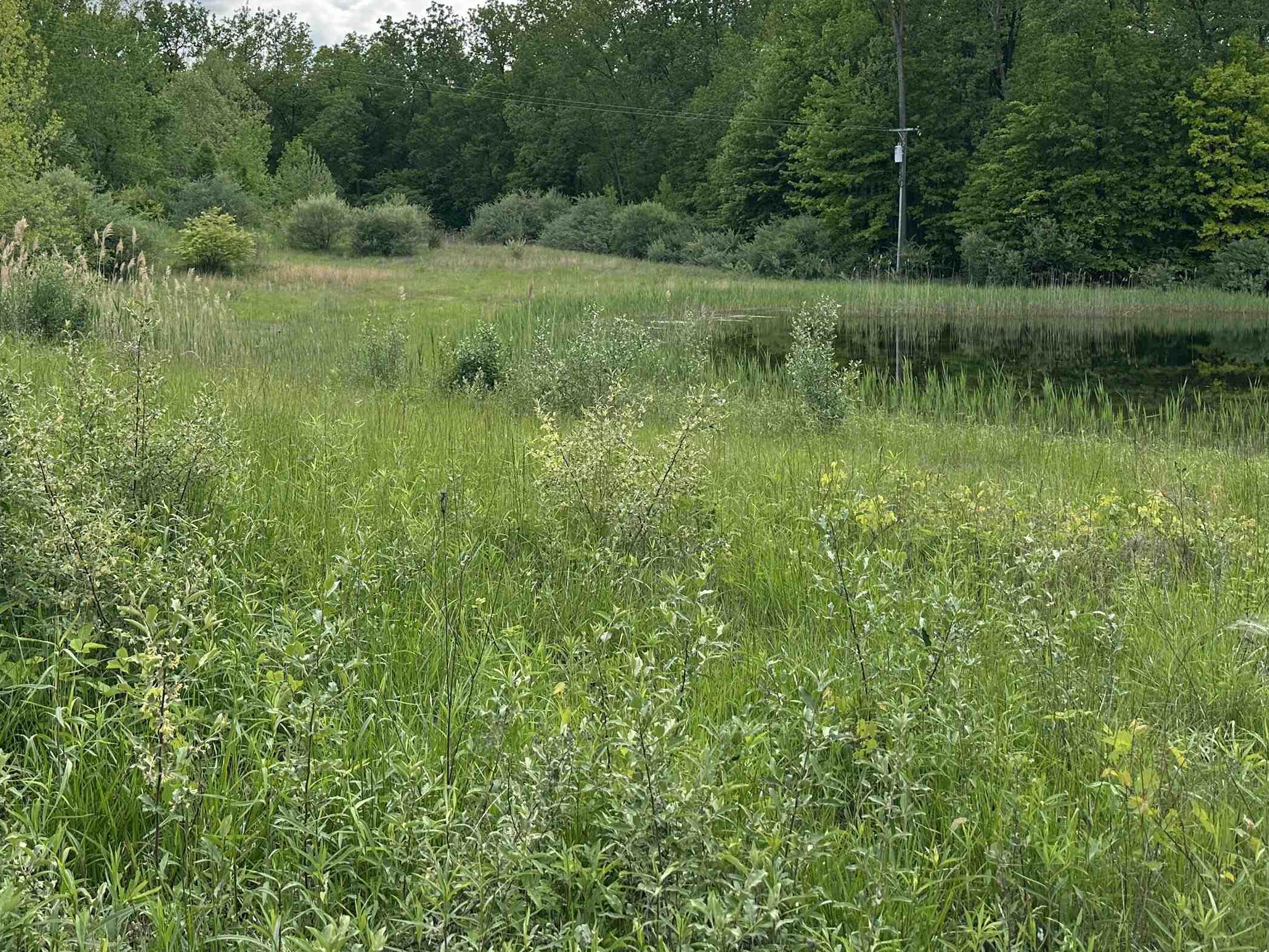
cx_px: 474
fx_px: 1283
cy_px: 290
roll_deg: -0.6
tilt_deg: -2.2
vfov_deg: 40.0
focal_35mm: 35
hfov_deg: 52.1
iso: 80
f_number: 1.78
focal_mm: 6.86
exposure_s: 1/2732
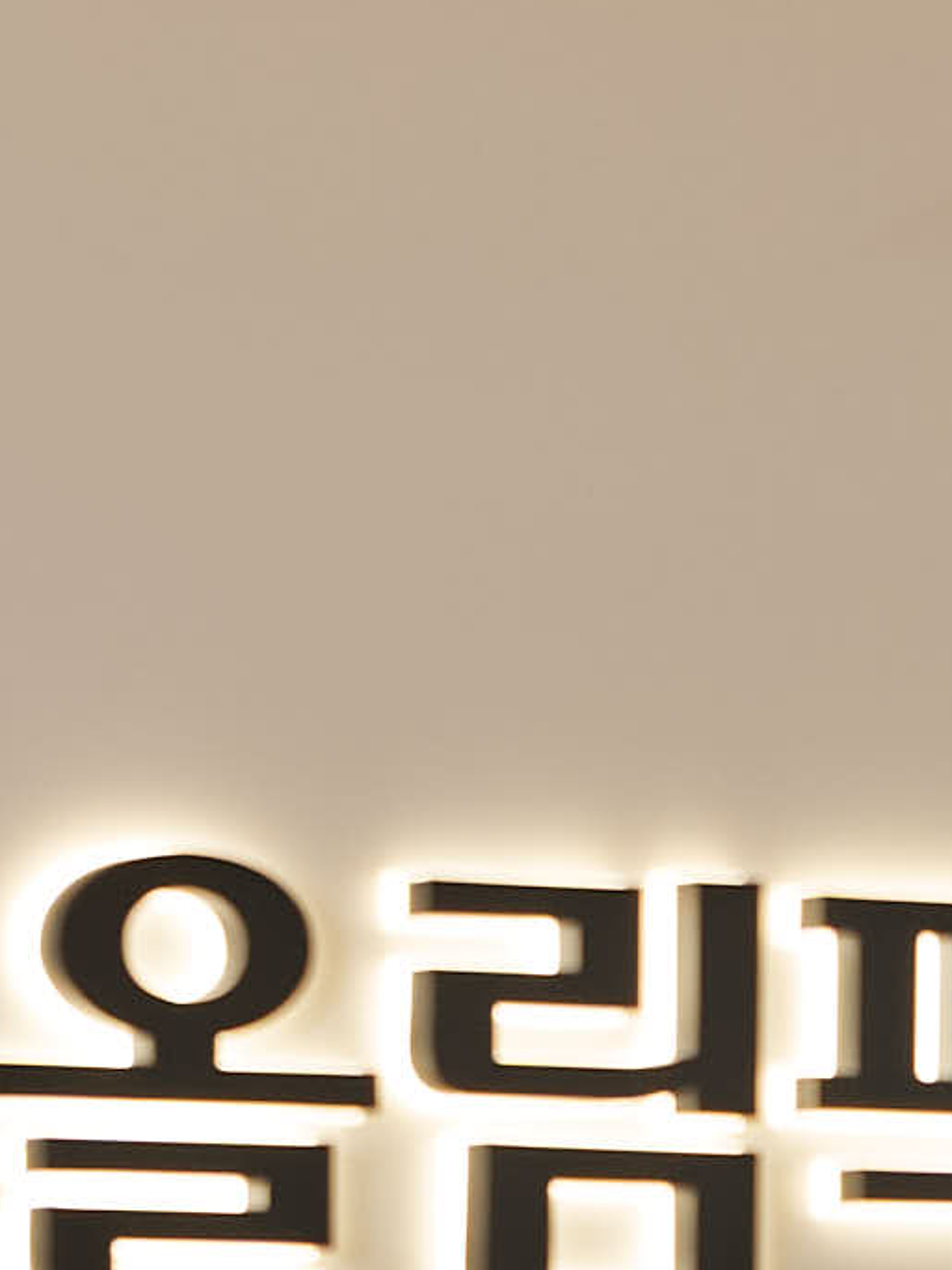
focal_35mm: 414
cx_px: 1367
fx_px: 15186
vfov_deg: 4.7
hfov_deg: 3.6
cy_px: 2343
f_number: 3.5
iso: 400
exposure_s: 1/125
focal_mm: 49
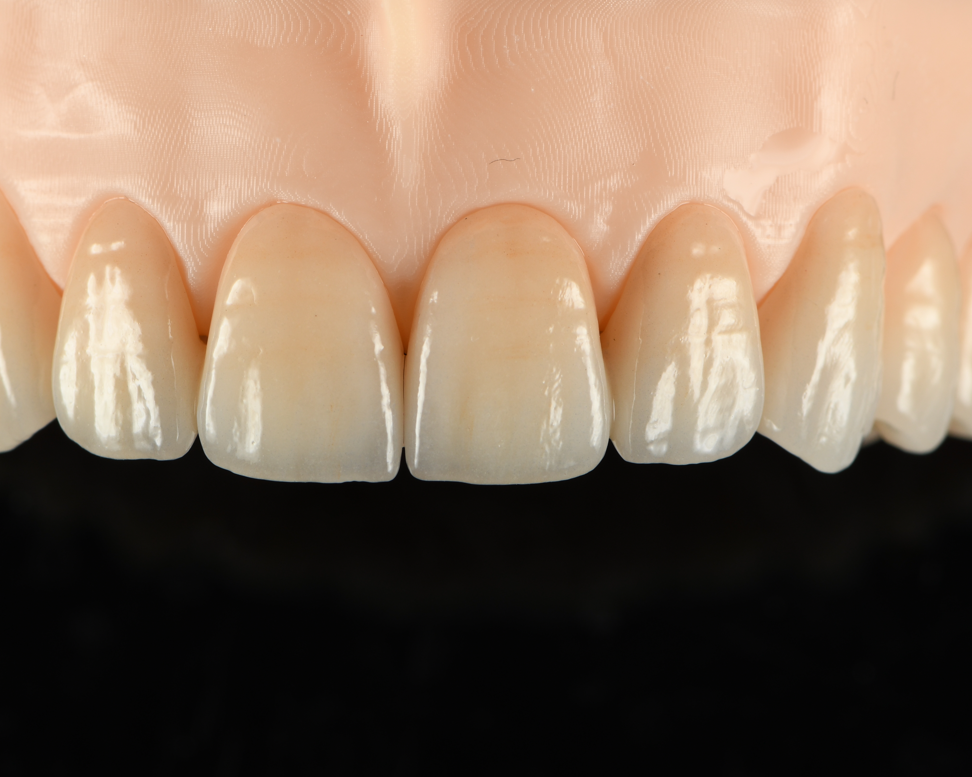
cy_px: 351
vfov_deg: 7.7
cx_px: 387
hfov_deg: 9.6
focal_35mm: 202
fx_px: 5811
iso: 125
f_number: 22
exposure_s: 1/100
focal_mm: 105
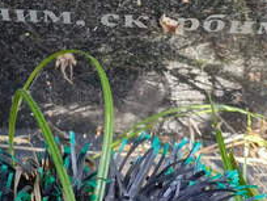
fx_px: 756
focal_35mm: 98
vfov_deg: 14.4
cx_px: 75
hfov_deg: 19.9
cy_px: -72
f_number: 1.69
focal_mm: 4.76
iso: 542
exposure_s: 1/50
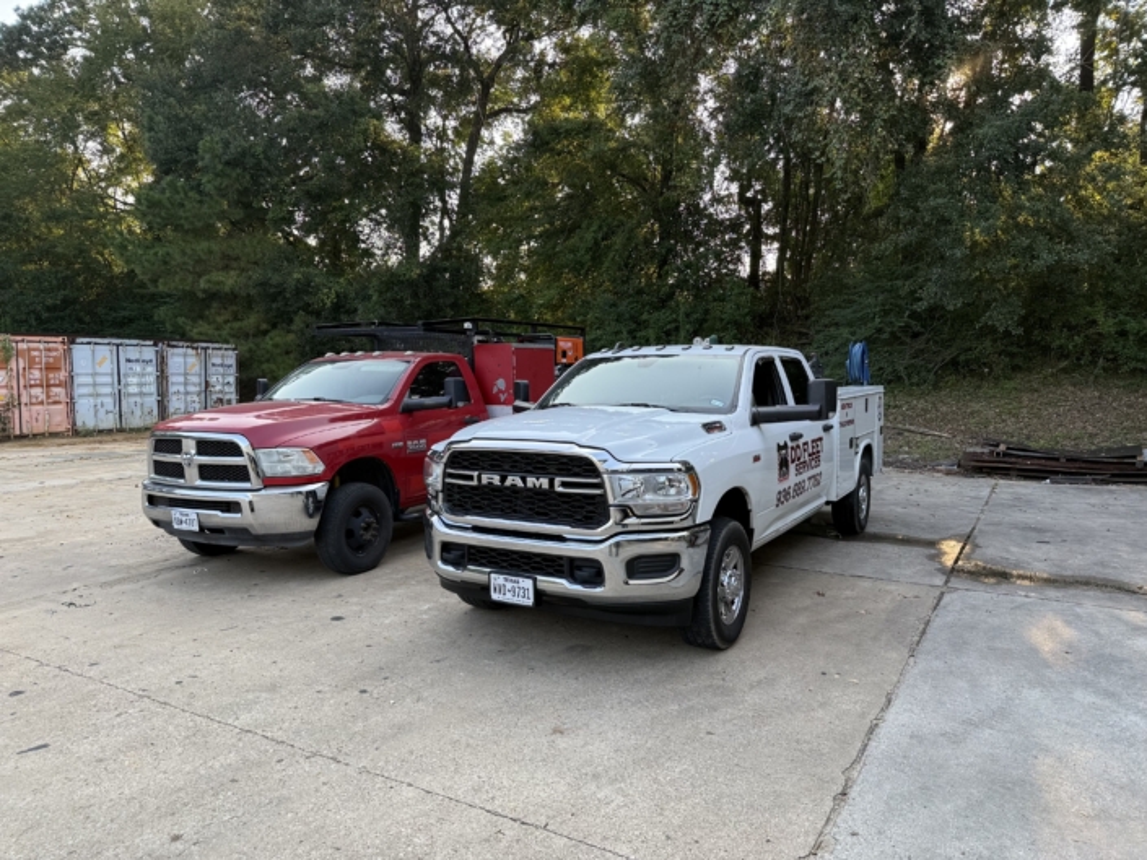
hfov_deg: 71.6
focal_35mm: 24
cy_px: 430
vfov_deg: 56.8
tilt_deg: -4.0
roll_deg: -0.9
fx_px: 795
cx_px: 574
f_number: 1.78
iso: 80
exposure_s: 1/344
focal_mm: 6.76
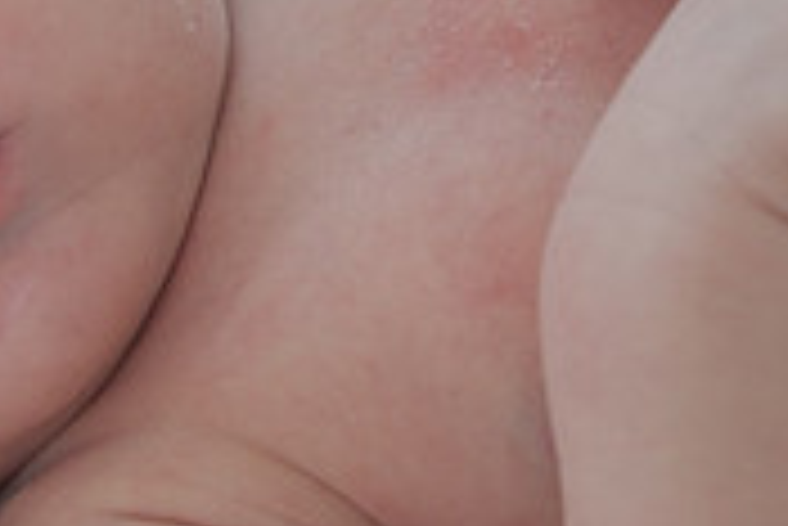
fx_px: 3395
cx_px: 1
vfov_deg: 8.9
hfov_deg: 13.1
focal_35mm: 155
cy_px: 207
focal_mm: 28.3
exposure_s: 1/160
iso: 800
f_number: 4
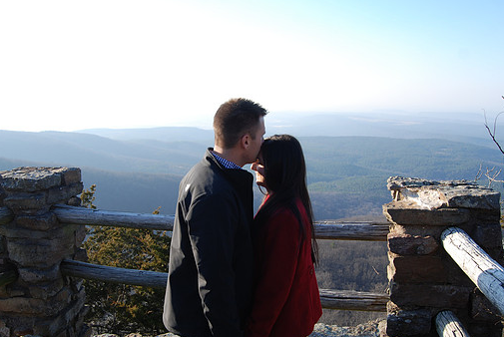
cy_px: 175
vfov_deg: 42.4
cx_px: 239
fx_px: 434
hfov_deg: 60.2
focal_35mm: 31
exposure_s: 1/160
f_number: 6.3
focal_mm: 18
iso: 100
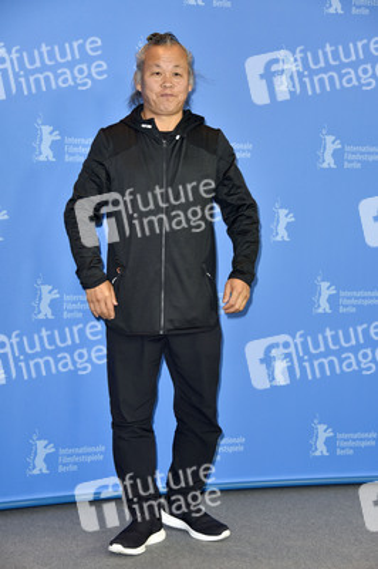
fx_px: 1294
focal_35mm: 82
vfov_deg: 24.8
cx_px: 189
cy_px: 284
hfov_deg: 16.6
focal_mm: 82
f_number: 5.6
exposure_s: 1/125
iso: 640
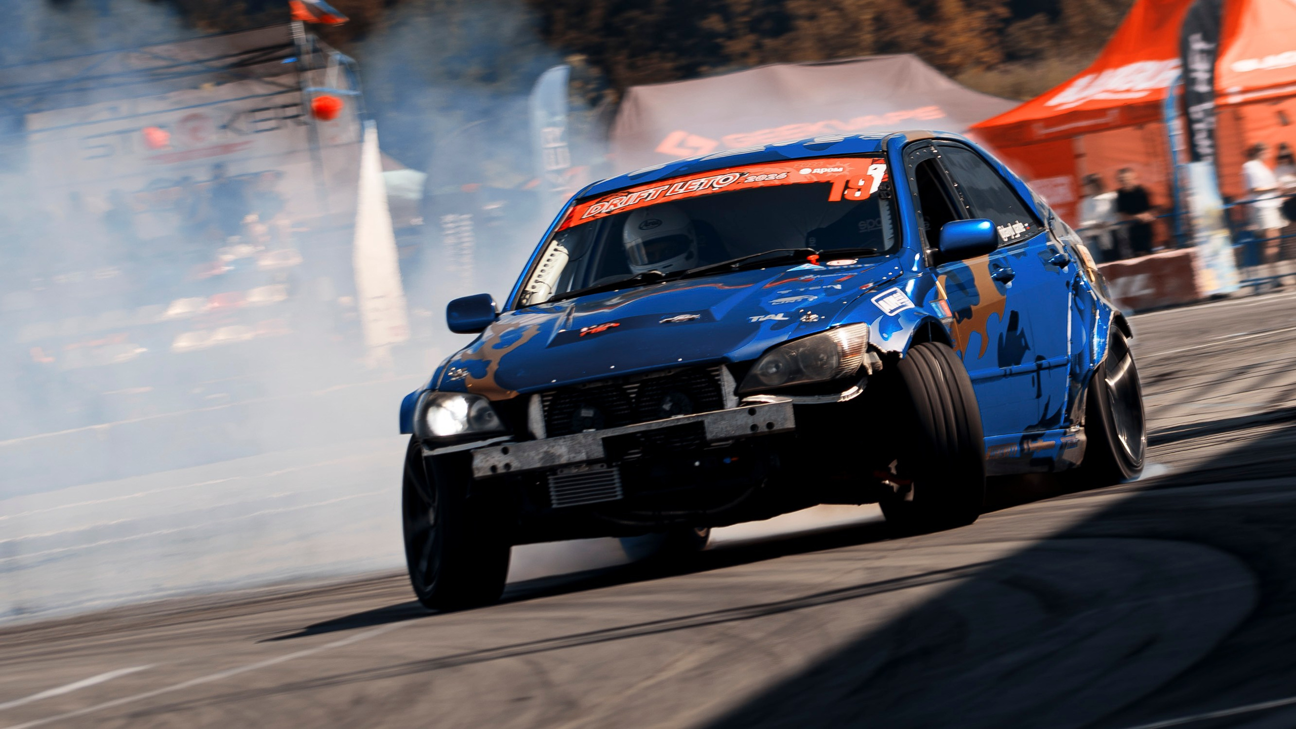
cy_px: 304
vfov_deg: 3.3
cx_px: 760
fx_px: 12752
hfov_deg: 5.8
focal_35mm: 371
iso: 100
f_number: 10
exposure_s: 1/125
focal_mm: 160
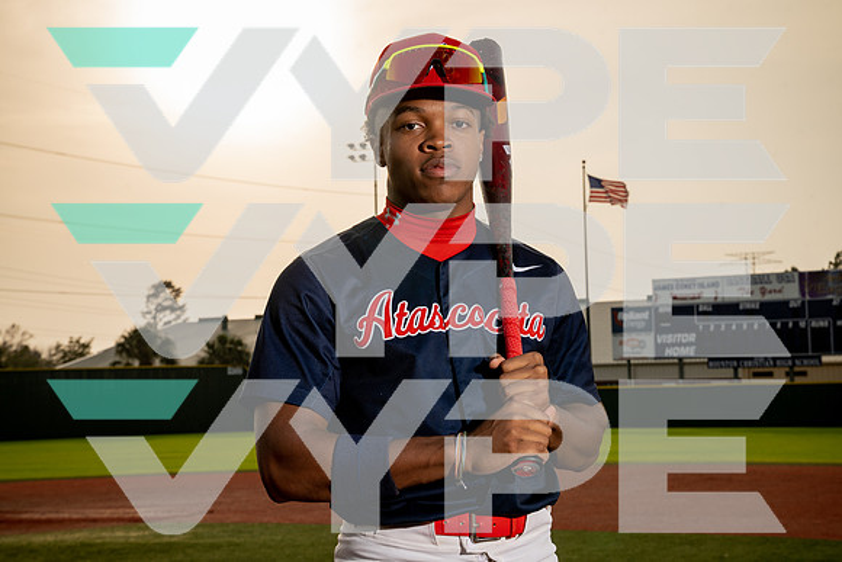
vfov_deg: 20.3
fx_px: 1567
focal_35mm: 67
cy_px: 281
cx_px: 421
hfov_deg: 30.1
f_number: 11
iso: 250
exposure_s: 1/250
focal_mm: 67
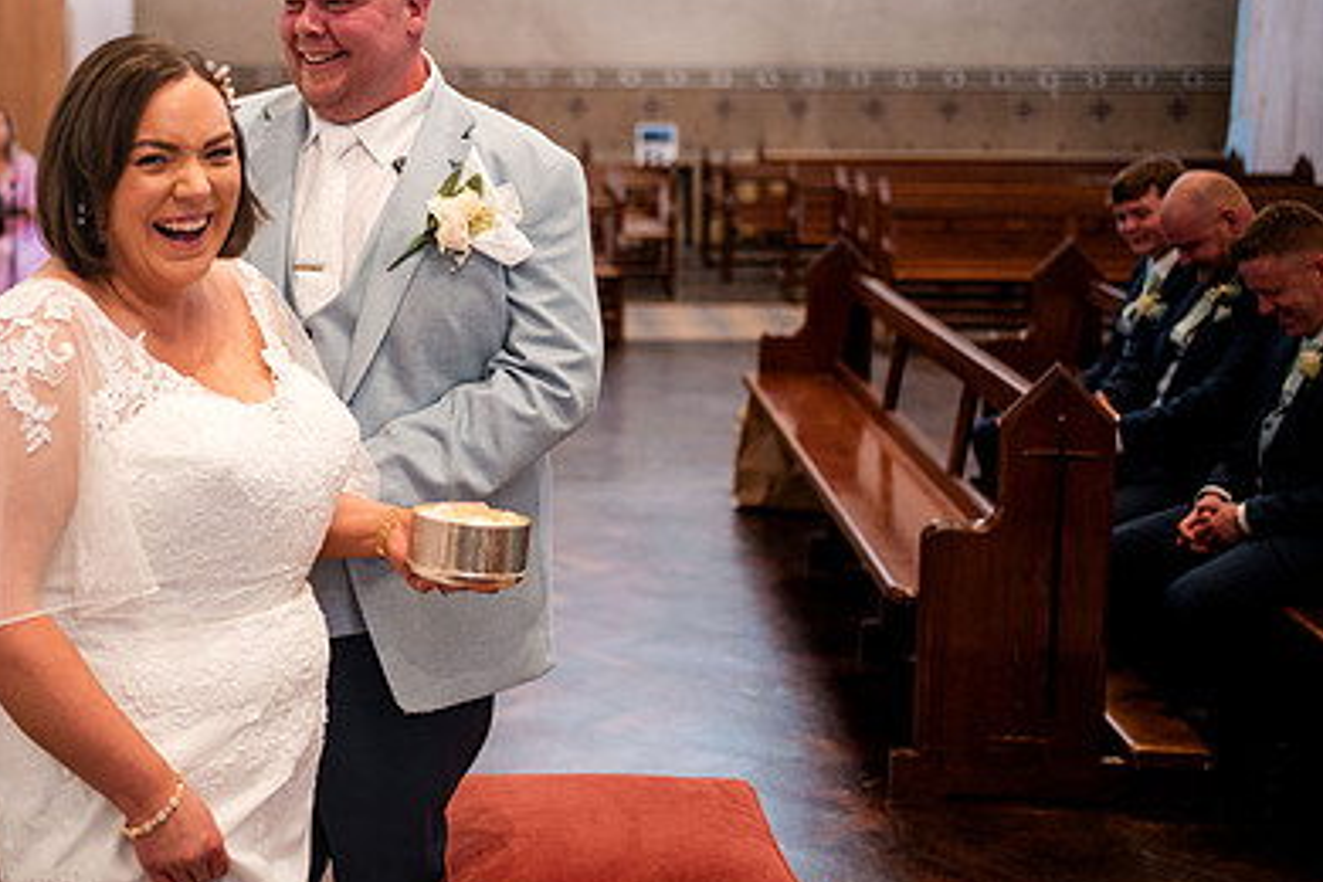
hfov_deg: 37.4
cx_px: 356
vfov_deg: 25.8
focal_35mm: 52
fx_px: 1911
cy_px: 287
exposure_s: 1/250
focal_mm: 35
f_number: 1.8
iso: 1250
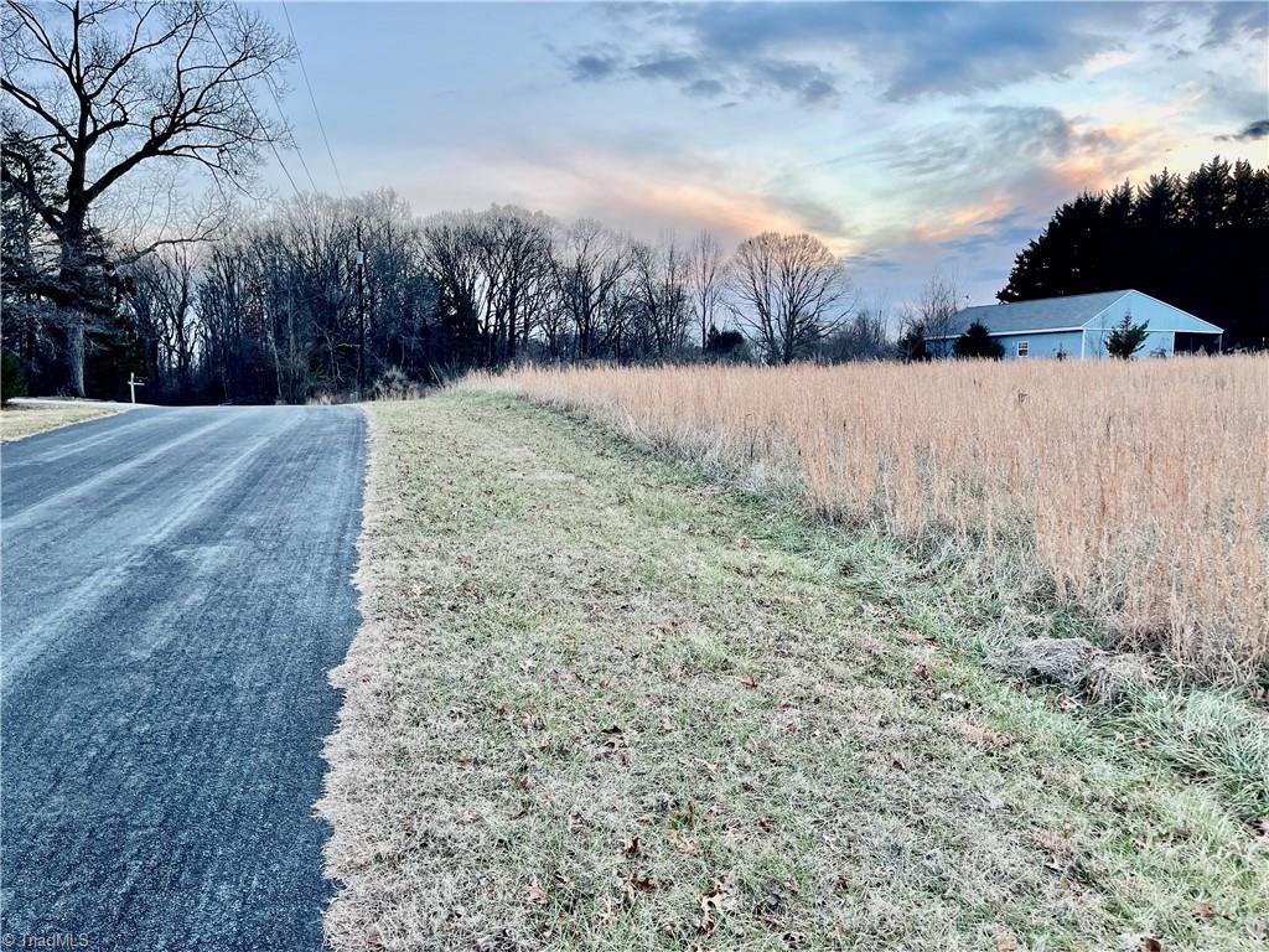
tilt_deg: -6.0
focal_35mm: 26
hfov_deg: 67.3
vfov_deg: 53.1
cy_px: 476
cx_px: 634
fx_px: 953
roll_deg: +0.2
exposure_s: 1/121
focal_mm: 5.1
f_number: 1.6
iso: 40
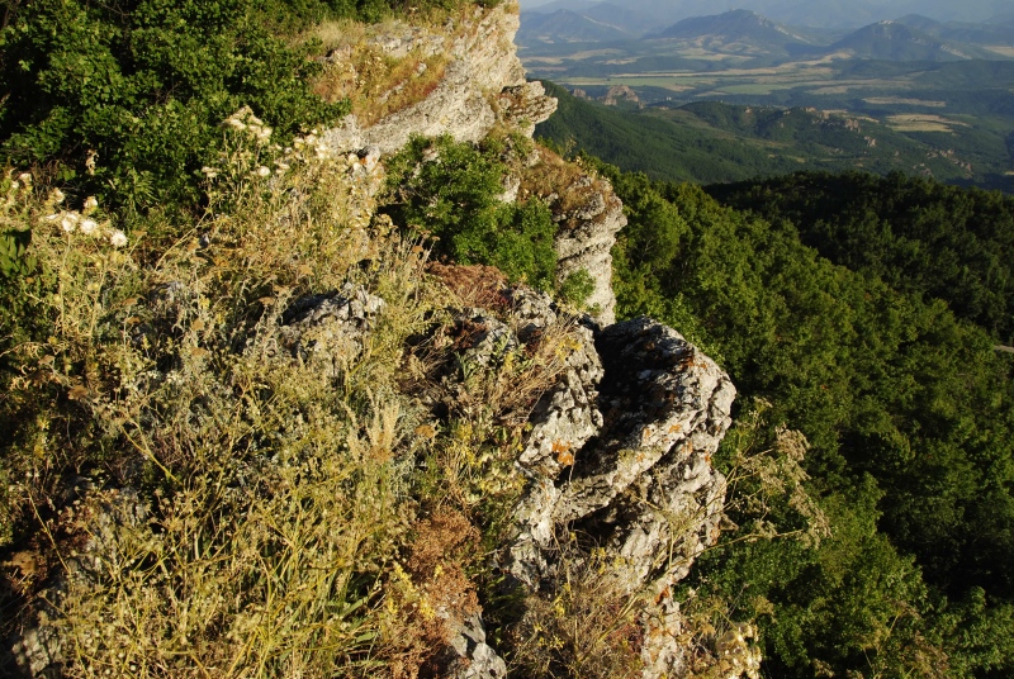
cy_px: 340
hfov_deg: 67.3
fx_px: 762
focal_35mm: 27
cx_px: 507
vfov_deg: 48.1
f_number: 8
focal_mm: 18
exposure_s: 1/125
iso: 100
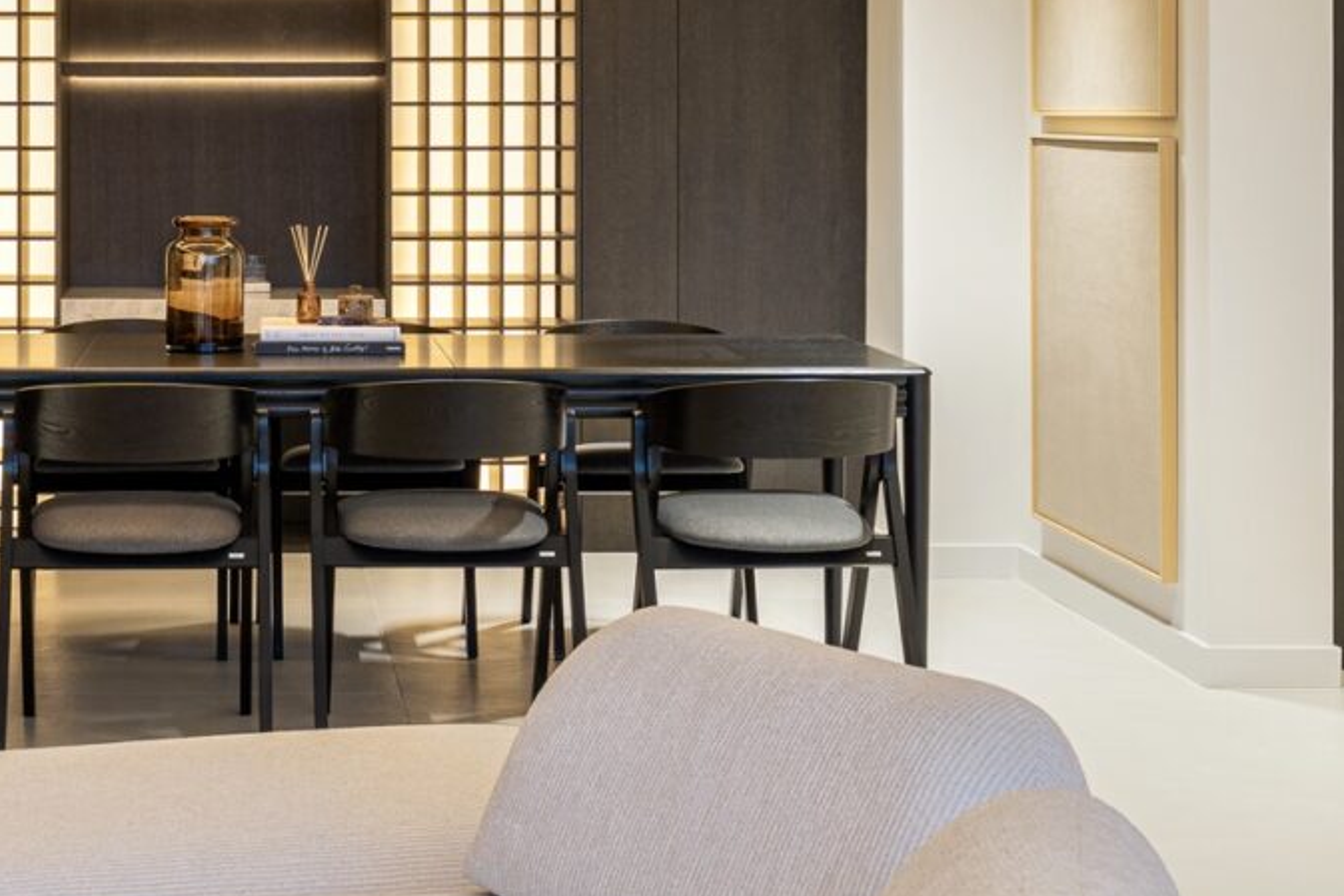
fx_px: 2726
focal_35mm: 73
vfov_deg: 18.4
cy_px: 78
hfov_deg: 27.0
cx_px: 220
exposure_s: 1/2
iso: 200
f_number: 8
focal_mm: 24
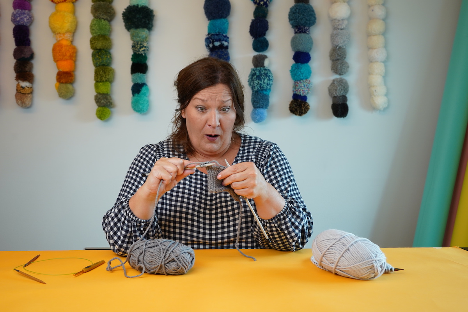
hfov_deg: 50.7
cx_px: 234
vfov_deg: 35.1
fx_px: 494
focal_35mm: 38
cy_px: 156
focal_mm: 38
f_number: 5
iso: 800
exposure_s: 1/125
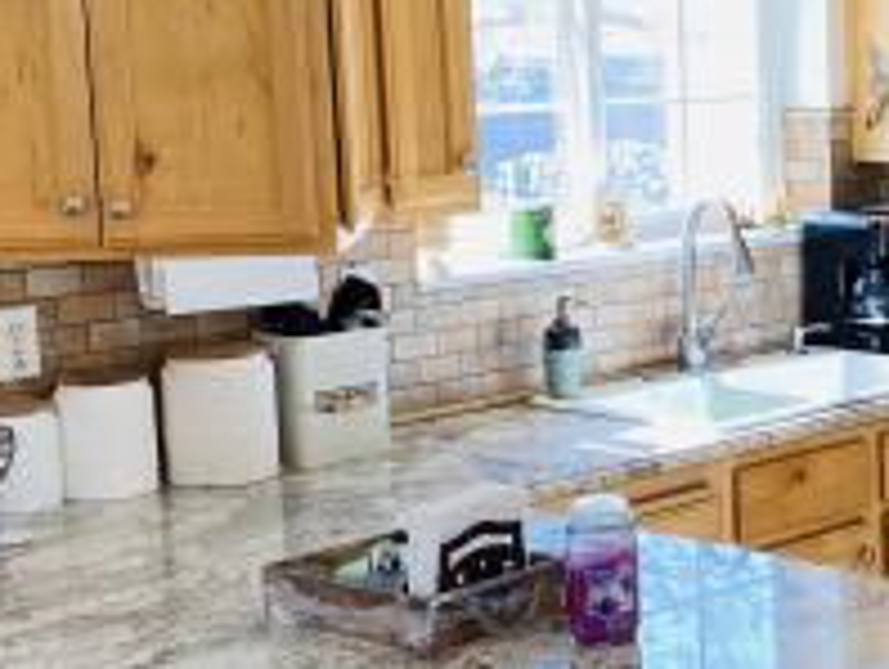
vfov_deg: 17.6
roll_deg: +1.5
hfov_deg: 22.1
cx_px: 965
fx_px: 2160
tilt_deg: -7.8
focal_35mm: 84
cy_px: 319
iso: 50
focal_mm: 4.25
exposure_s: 1/120
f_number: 1.8
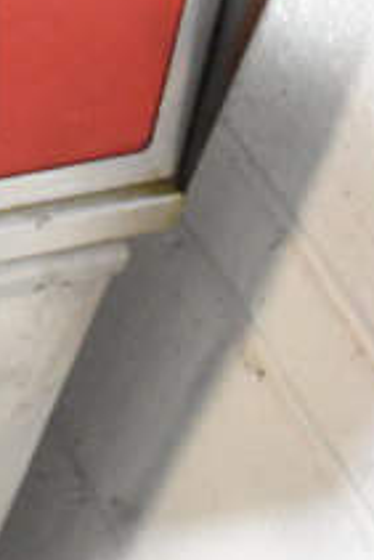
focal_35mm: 117
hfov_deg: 10.9
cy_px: -81
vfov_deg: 16.8
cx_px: -305
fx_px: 1820
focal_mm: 18
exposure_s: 1/125
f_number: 5.6
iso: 6400
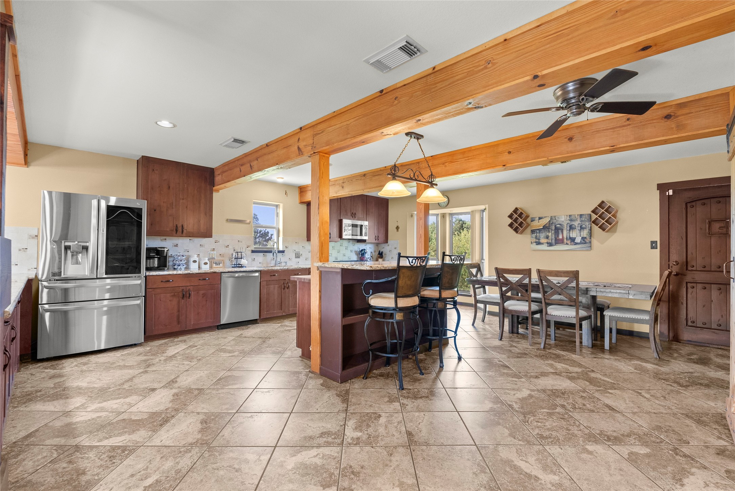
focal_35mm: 16
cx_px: 368
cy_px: 246
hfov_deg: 96.7
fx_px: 327
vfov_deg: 73.8
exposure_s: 1/4
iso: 1000
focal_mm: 16
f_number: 8
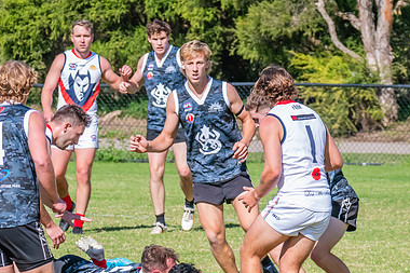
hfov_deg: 3.1
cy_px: 224
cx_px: 108
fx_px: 7502
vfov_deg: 2.1
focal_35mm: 659
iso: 1600
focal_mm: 290
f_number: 14
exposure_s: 1/1250
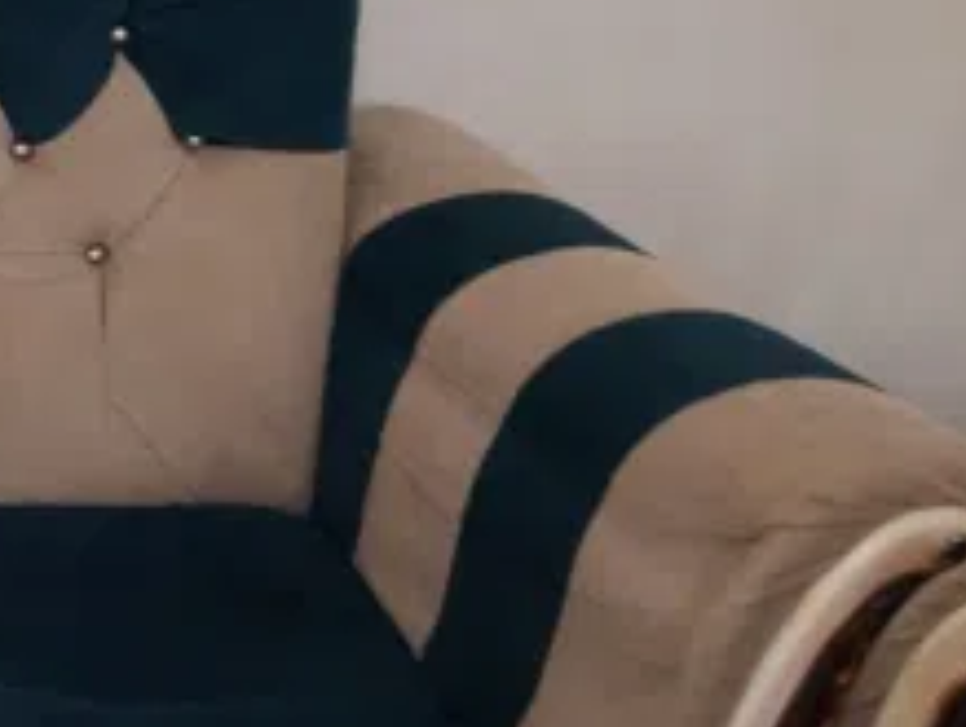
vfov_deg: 21.0
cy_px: 485
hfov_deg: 23.2
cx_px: -419
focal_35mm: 70
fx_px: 1957
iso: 640
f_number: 1.8
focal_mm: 5.23
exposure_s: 1/20
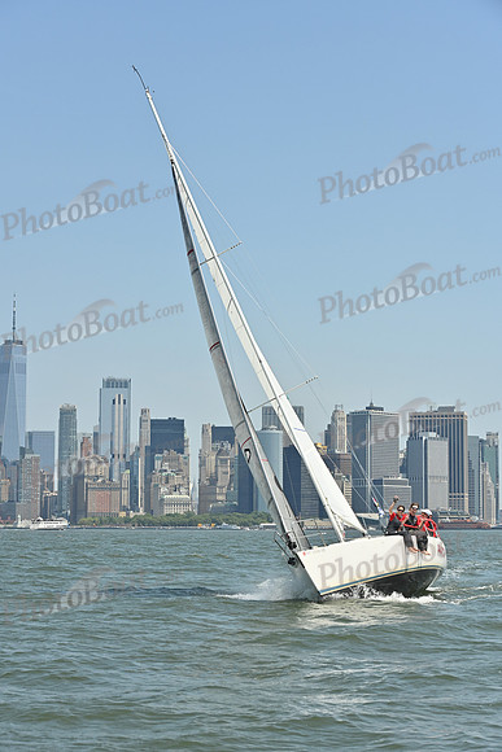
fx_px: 1463
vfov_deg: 28.8
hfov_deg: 19.5
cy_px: 376
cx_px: 251
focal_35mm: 70
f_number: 8
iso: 320
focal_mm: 70
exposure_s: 1/1250
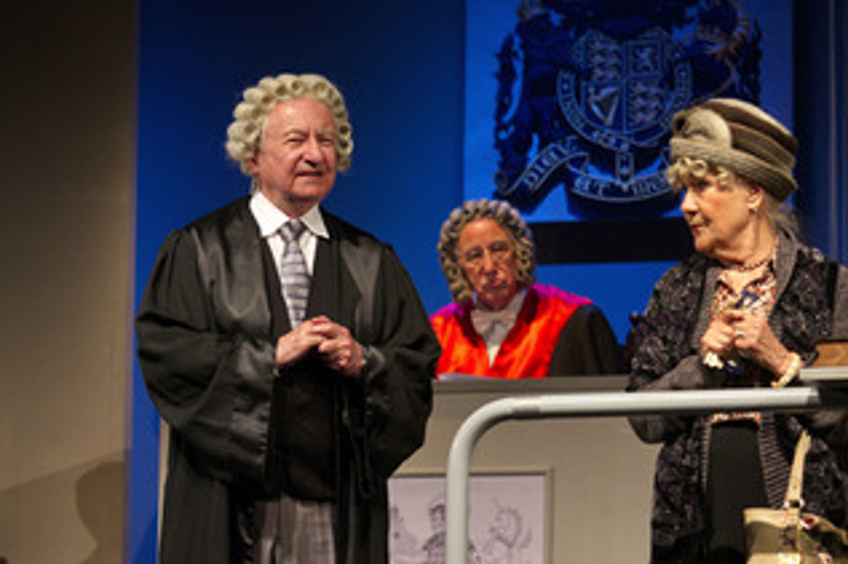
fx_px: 3084
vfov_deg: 10.5
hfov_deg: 15.7
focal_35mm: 131
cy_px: 326
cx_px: 408
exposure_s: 1/250
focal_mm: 92
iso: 1600
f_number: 4
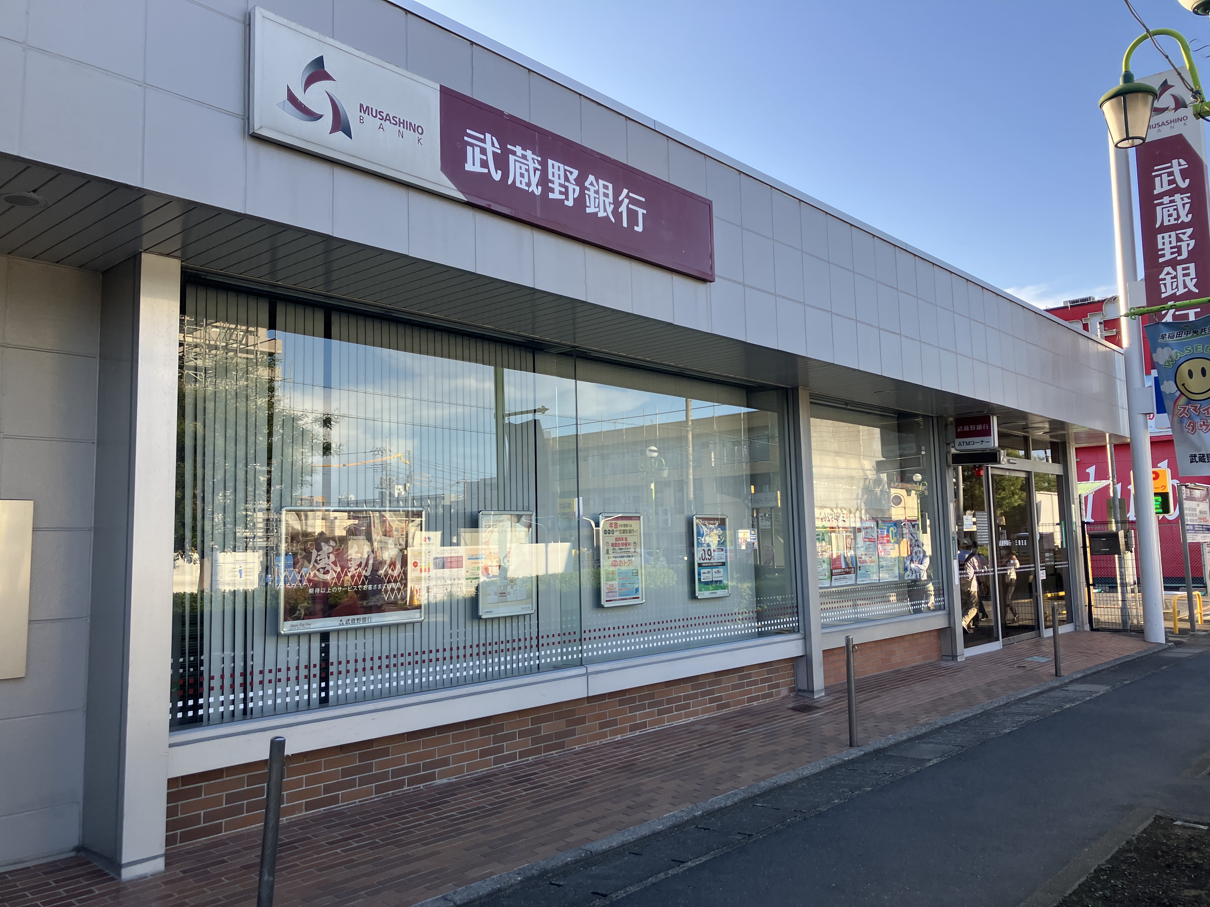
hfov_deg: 63.4
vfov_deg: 49.7
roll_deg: +1.6
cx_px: 605
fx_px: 979
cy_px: 454
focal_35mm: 28
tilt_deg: +6.6
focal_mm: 3.99
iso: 32
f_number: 1.8
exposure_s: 1/328
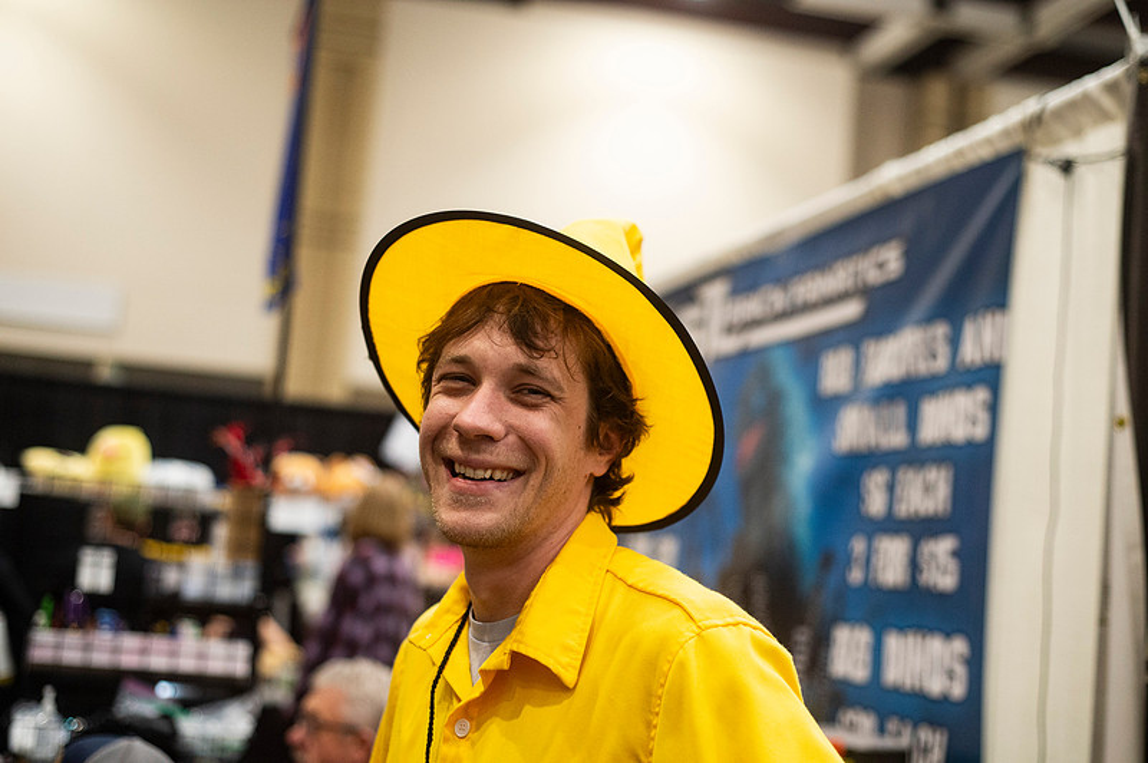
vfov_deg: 26.9
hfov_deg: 39.6
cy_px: 382
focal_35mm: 50
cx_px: 574
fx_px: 1593
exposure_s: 1/500
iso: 3200
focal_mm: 50
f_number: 2.8
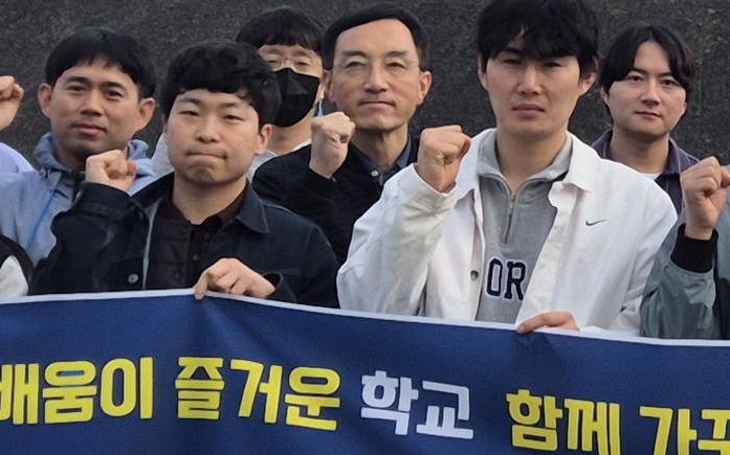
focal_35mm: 140
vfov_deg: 9.3
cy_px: 45
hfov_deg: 14.6
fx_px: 2784
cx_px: 770
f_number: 1.8
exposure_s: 1/860
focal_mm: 5.4
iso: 25
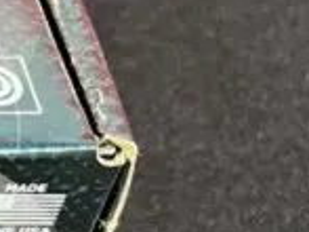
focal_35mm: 170
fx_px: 1516
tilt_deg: -47.6
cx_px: -507
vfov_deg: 8.7
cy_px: 209
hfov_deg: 9.8
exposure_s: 1/60
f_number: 1.5
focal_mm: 5.7
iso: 100
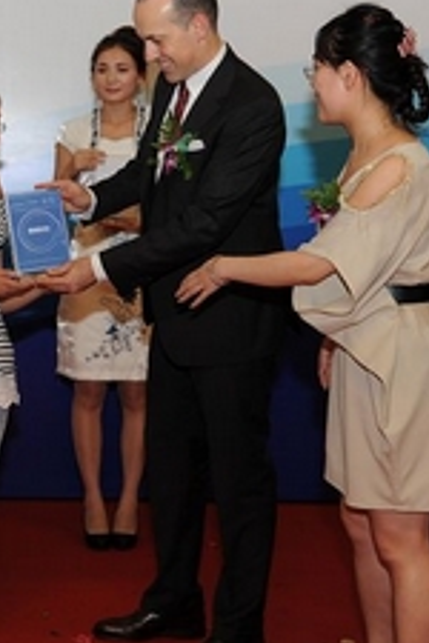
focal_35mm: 71
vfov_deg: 28.3
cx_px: -31
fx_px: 1269
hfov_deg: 18.5
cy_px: 209
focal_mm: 29
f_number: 3.2
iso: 500
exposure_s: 1/125
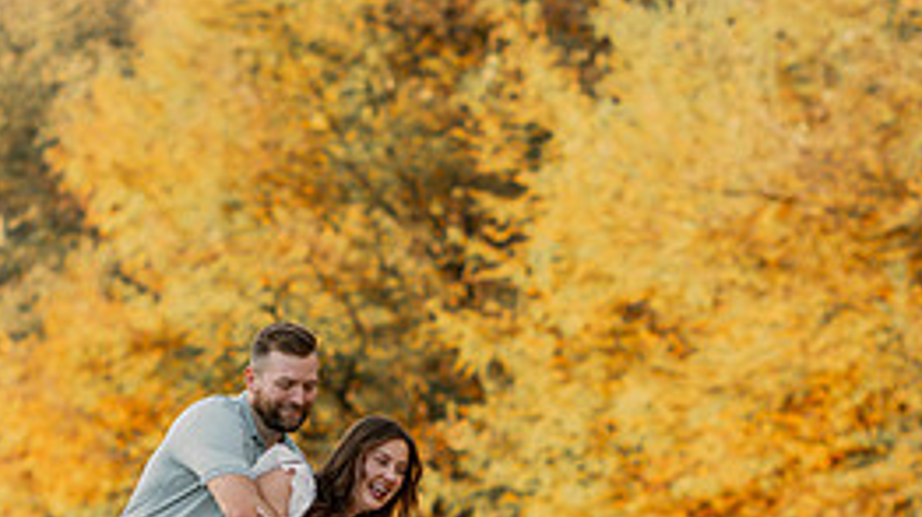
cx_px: 517
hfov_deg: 10.9
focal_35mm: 197
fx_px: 4813
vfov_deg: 6.1
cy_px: 610
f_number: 2.5
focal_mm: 85
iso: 125
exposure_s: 1/500
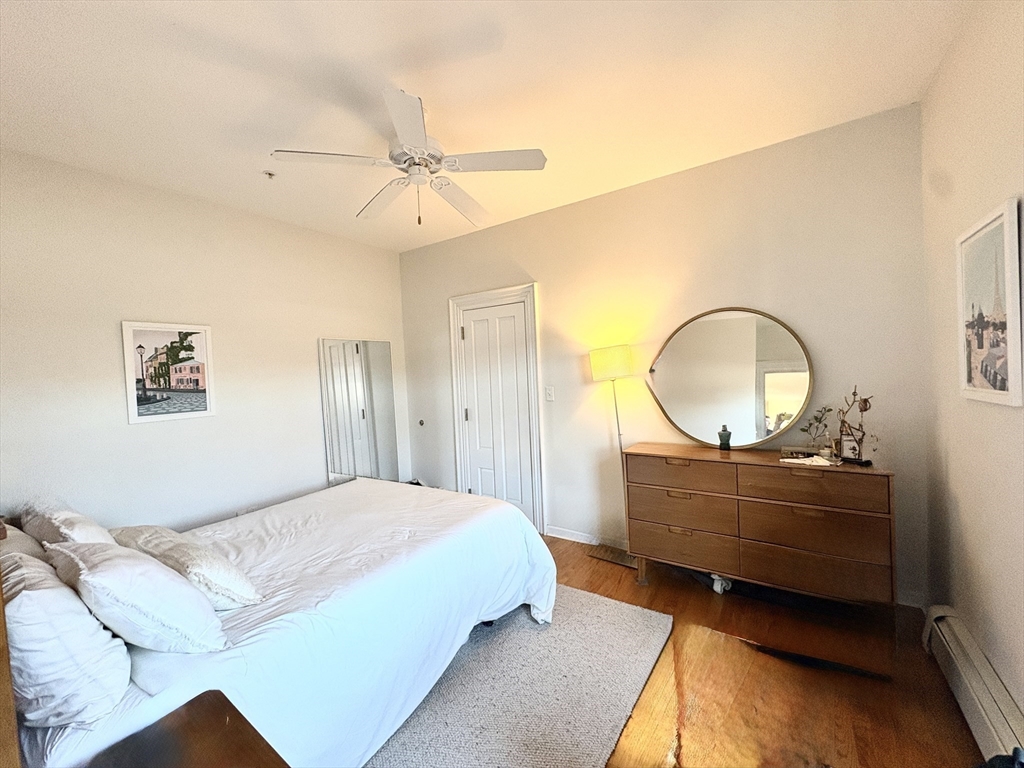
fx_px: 414
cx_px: 512
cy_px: 384
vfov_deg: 85.7
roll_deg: +2.4
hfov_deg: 102.1
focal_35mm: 14
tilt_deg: -2.0
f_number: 2.2
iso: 200
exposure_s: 1/60
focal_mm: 2.22
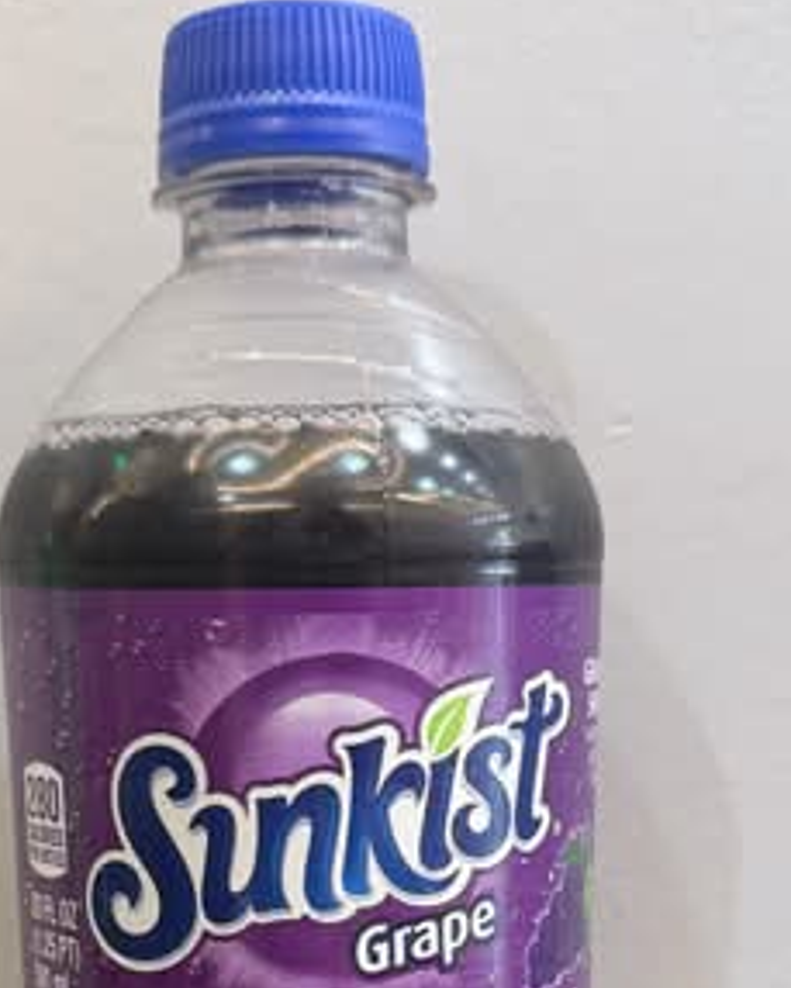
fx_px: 1755
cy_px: 1024
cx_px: 311
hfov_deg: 25.3
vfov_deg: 29.1
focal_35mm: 60
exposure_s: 1/60
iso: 100
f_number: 1.78
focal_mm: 6.76
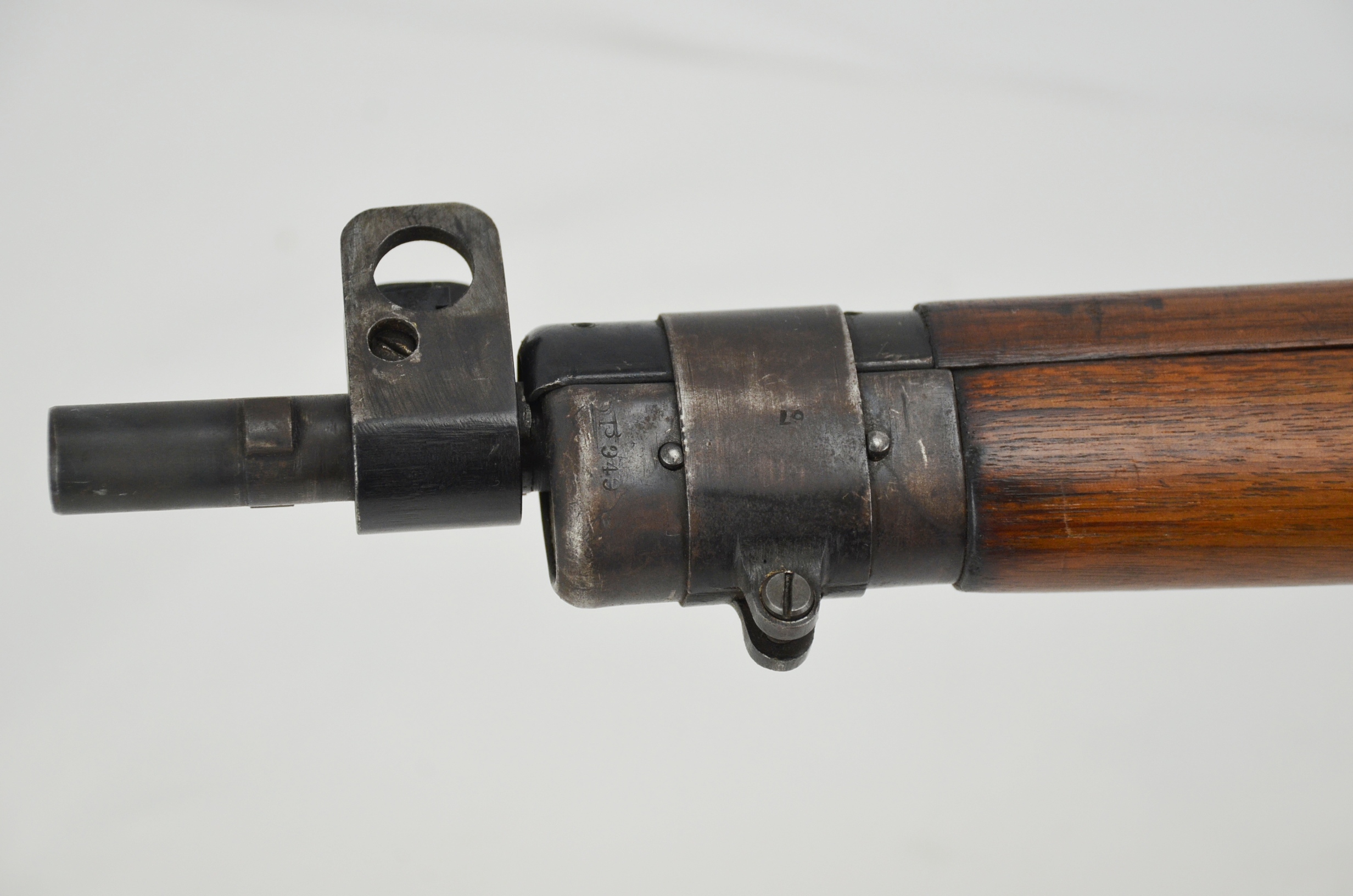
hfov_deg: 19.5
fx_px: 3938
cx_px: 676
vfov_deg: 13.0
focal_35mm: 105
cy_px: 448
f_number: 5.3
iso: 720
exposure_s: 1/250
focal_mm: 70
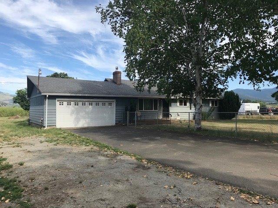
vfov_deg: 49.7
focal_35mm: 28
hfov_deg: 63.4
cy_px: 104
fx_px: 225
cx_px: 139
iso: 20
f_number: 1.8
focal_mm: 3.99
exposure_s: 1/1389
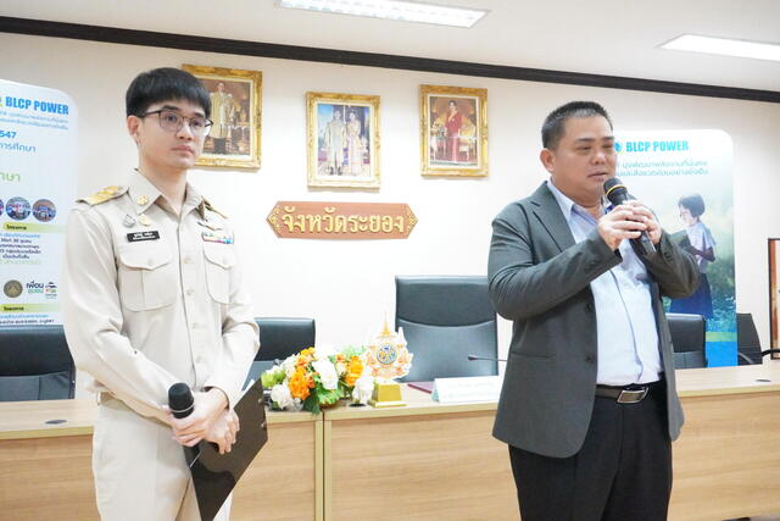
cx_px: 390
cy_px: 260
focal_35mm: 32
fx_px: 683
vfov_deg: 41.7
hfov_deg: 59.5
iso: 20000
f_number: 7.1
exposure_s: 1/200
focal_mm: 21
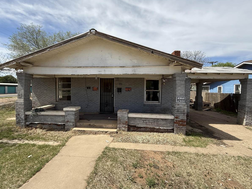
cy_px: 92
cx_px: 122
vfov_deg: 81.7
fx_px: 109
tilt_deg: -1.1
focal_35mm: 15
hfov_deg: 98.1
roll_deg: -0.7
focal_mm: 2.22
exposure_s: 1/914
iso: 50
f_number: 2.2
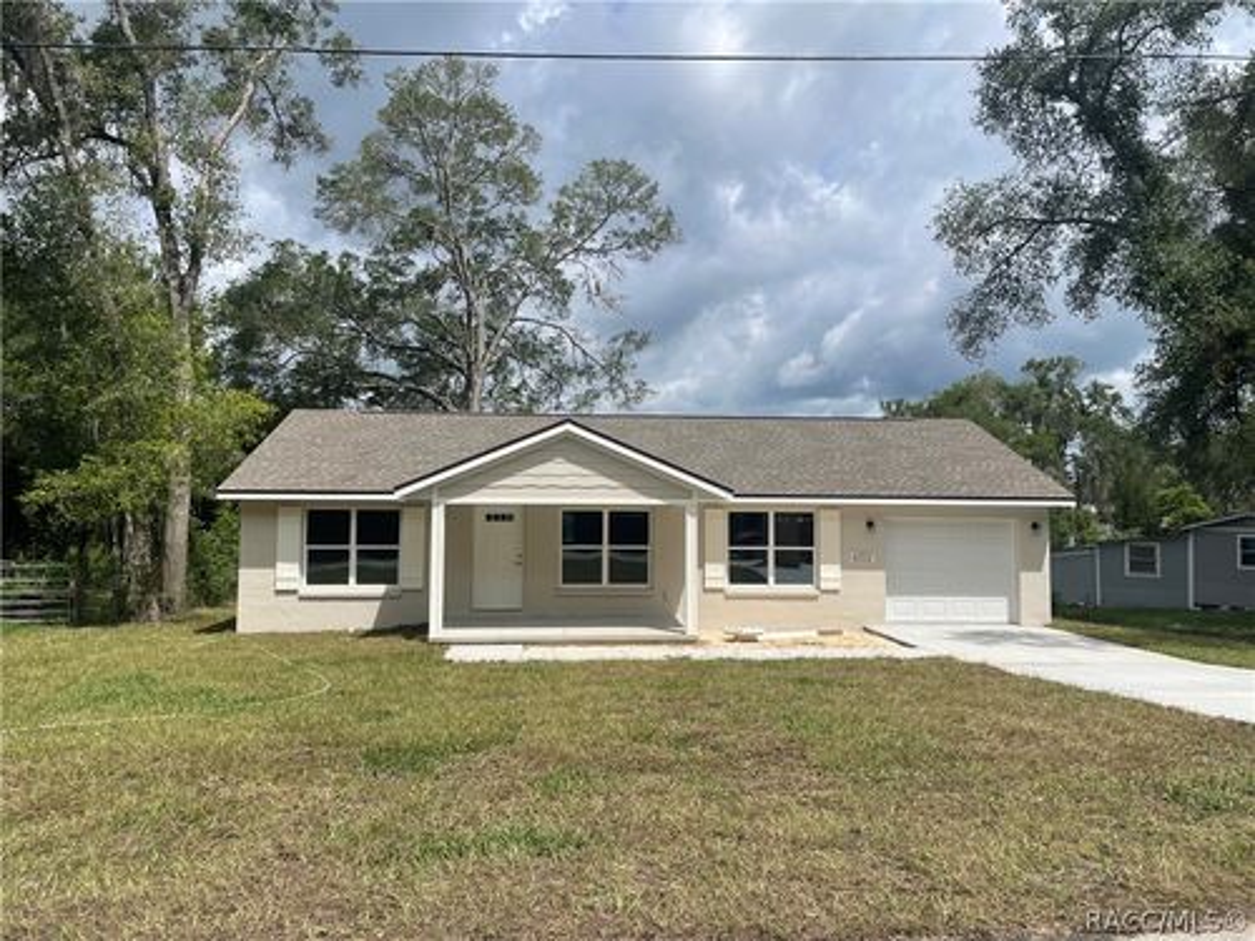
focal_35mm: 26
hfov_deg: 67.3
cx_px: 628
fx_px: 943
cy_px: 470
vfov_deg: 53.1
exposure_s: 1/5051
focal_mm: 4.2
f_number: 1.6
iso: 32
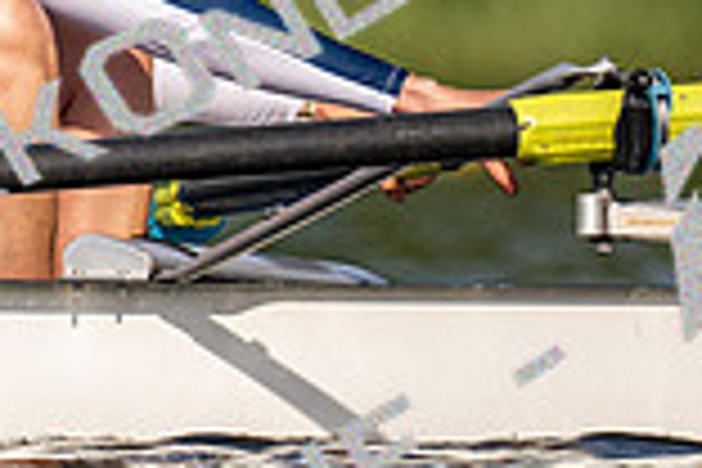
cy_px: -88
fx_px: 65125
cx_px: 274
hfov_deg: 0.6
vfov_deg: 0.4
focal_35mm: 3340
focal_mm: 600
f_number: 4
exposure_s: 1/2500
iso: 200
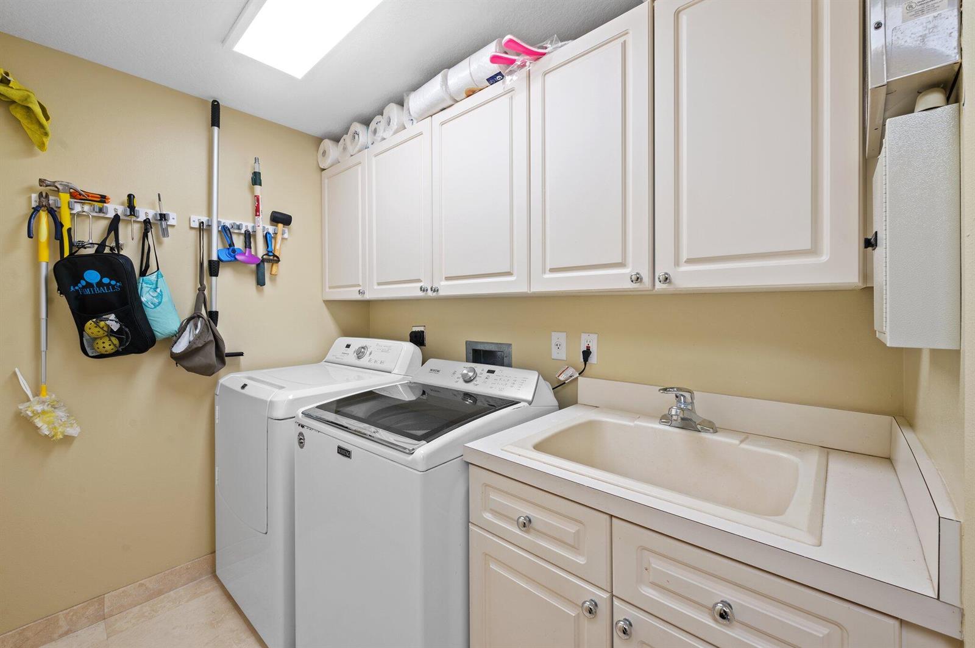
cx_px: 488
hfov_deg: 104.3
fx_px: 379
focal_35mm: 14
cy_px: 324
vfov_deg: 81.1
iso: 200
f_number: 8
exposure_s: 1/6
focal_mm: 14
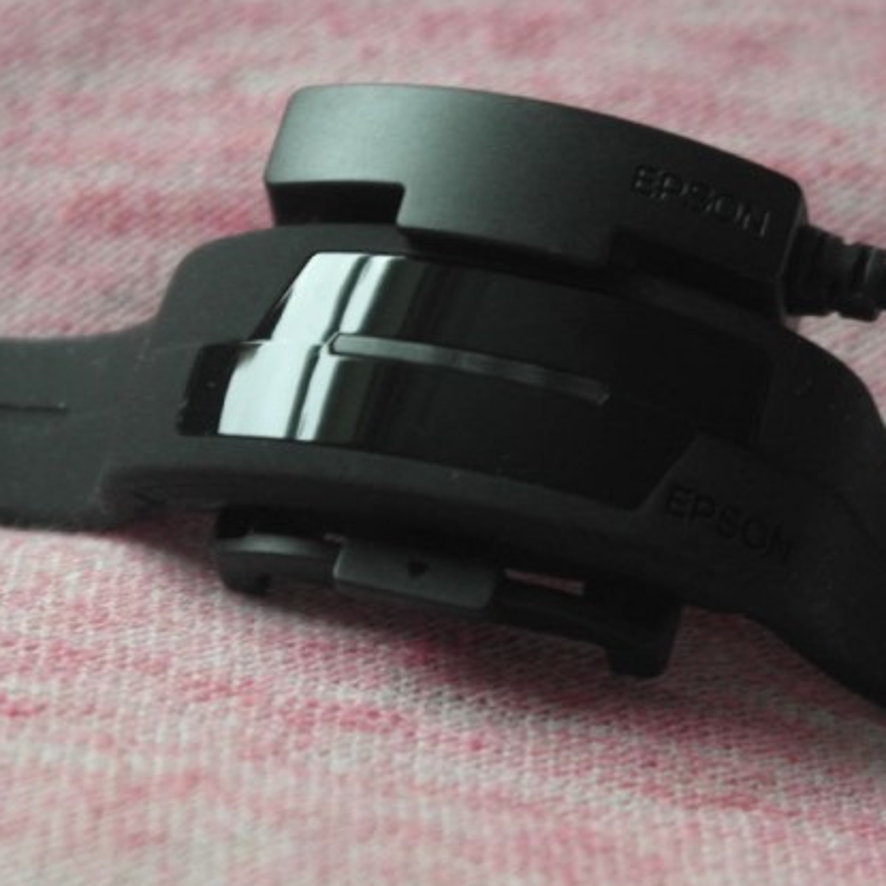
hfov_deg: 14.0
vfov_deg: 14.1
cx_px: 615
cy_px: 380
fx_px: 3591
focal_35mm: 124
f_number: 5.6
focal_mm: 50
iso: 1600
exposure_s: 1/20
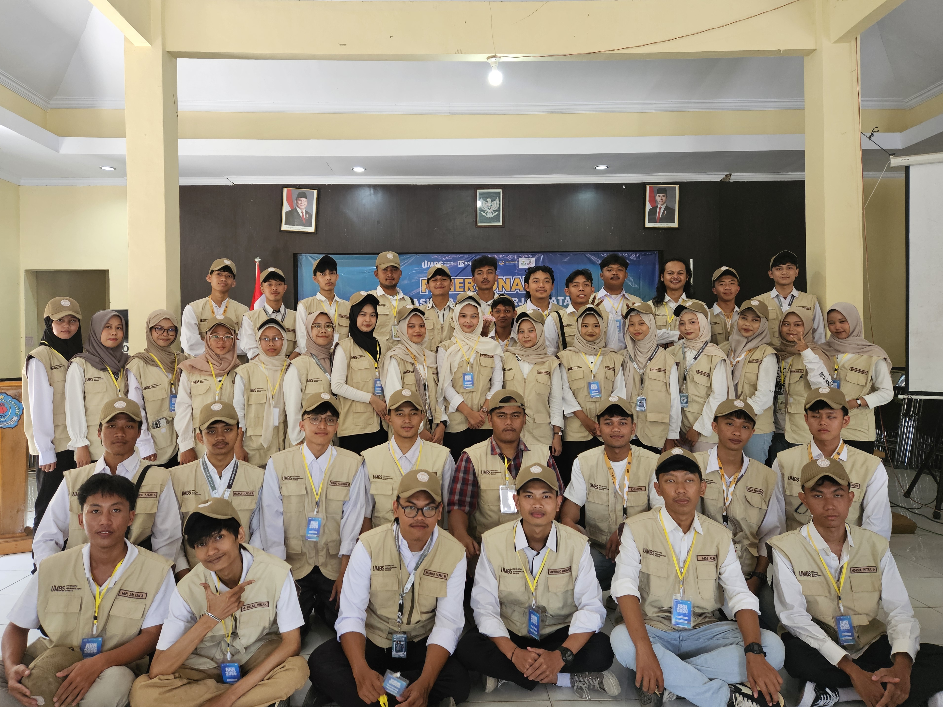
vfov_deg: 56.8
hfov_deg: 71.6
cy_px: 345
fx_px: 654
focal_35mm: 24
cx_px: 465
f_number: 1.8
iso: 200
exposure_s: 1/100
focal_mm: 5.4
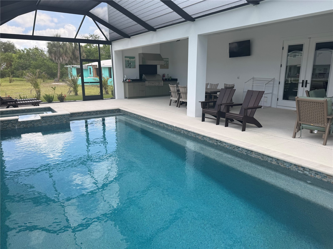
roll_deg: +0.2
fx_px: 231
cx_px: 166
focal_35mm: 24
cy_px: 124
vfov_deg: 56.8
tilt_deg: -12.9
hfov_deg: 71.6
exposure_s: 1/757
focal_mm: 6.76
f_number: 1.78
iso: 80
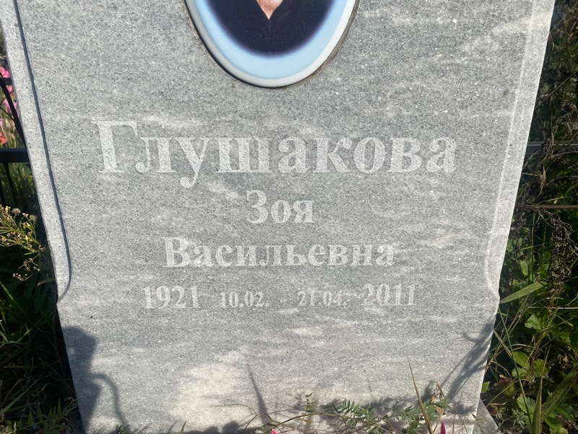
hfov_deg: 67.3
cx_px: 289
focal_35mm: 26
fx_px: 434
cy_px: 217
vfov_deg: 53.1
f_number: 1.8
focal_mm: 4.25
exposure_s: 1/5236
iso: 32
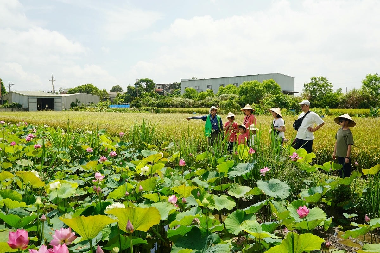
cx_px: 190
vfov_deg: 38.9
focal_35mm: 34
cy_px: 126
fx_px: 359
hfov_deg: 55.8
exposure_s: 1/125
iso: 100
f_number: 8
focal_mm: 34
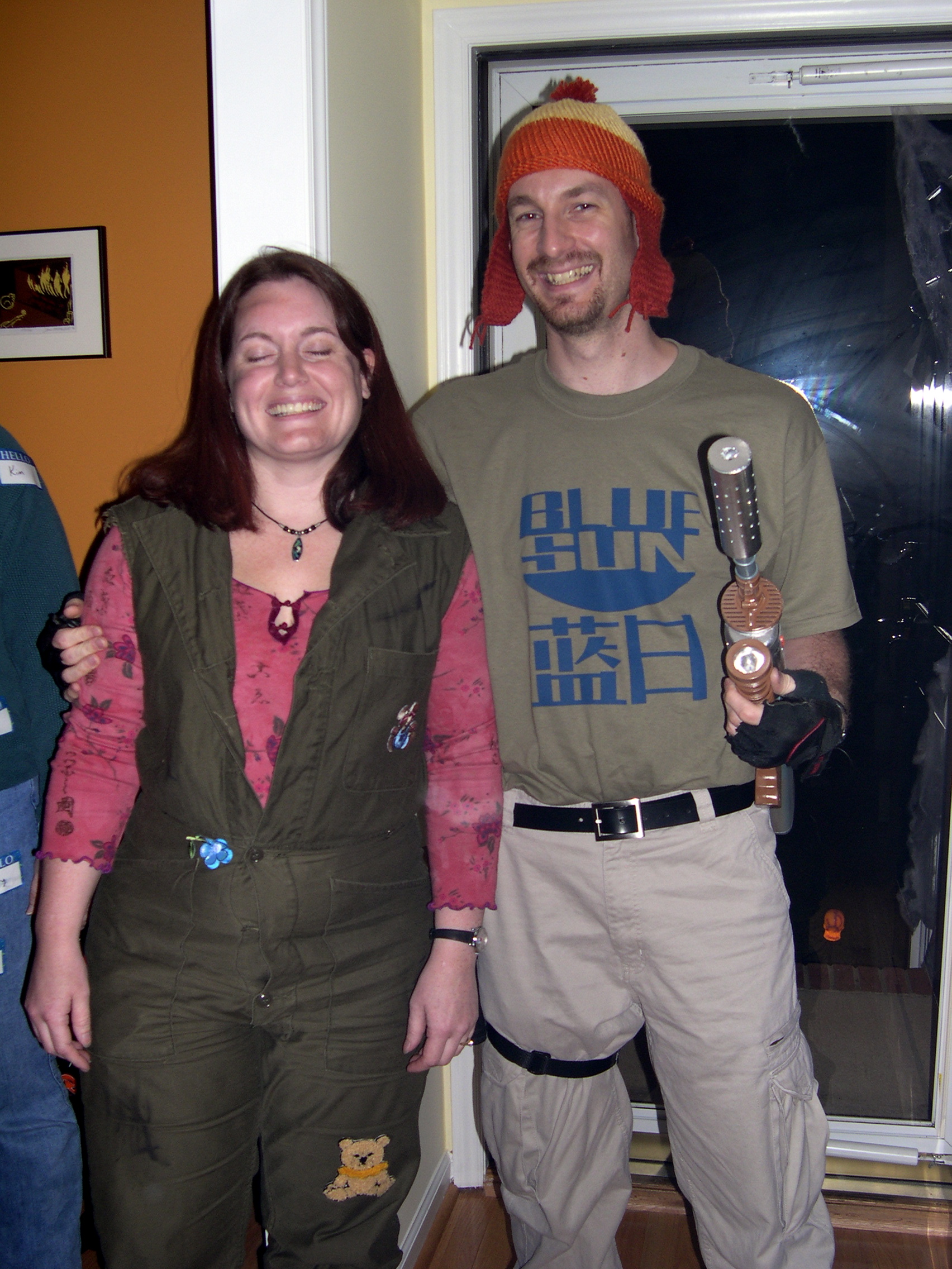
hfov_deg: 37.7
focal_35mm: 38
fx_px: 1393
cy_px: 634
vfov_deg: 49.0
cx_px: 476
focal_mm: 8
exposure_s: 1/60
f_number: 2.8
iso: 100
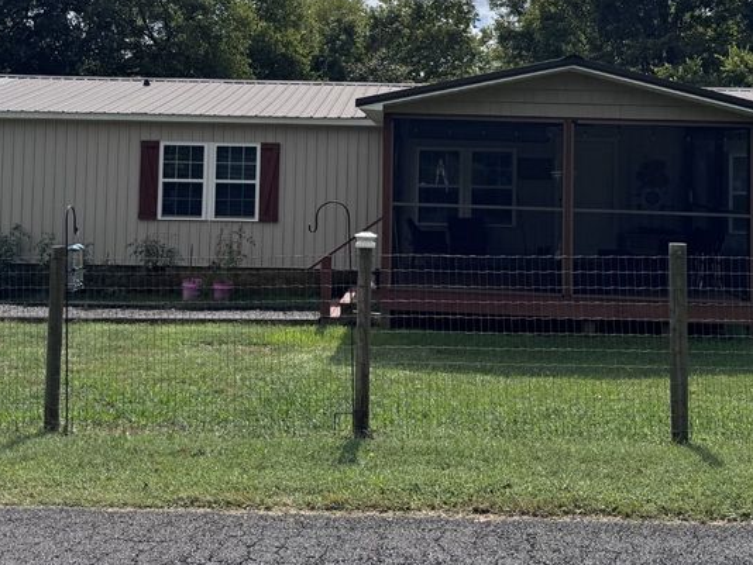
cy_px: 131
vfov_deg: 30.9
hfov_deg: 41.2
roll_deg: -2.0
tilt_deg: +1.7
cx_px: 399
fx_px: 1001
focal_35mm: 46
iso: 80
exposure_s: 1/9009
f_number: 1.78
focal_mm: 6.76
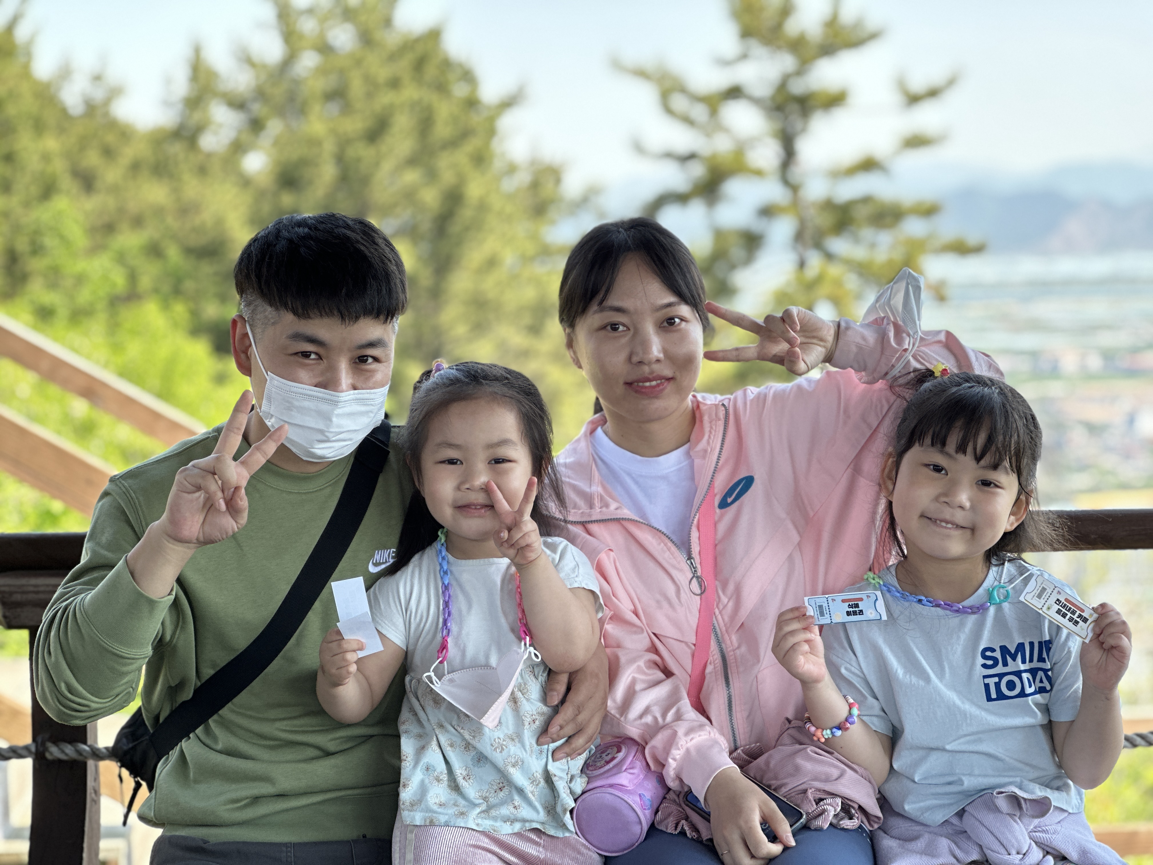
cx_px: 576
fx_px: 2565
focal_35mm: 77
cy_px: 432
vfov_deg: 19.1
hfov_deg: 25.3
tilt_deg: -5.2
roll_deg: +1.4
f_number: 2.8
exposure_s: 1/121
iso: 50
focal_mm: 9
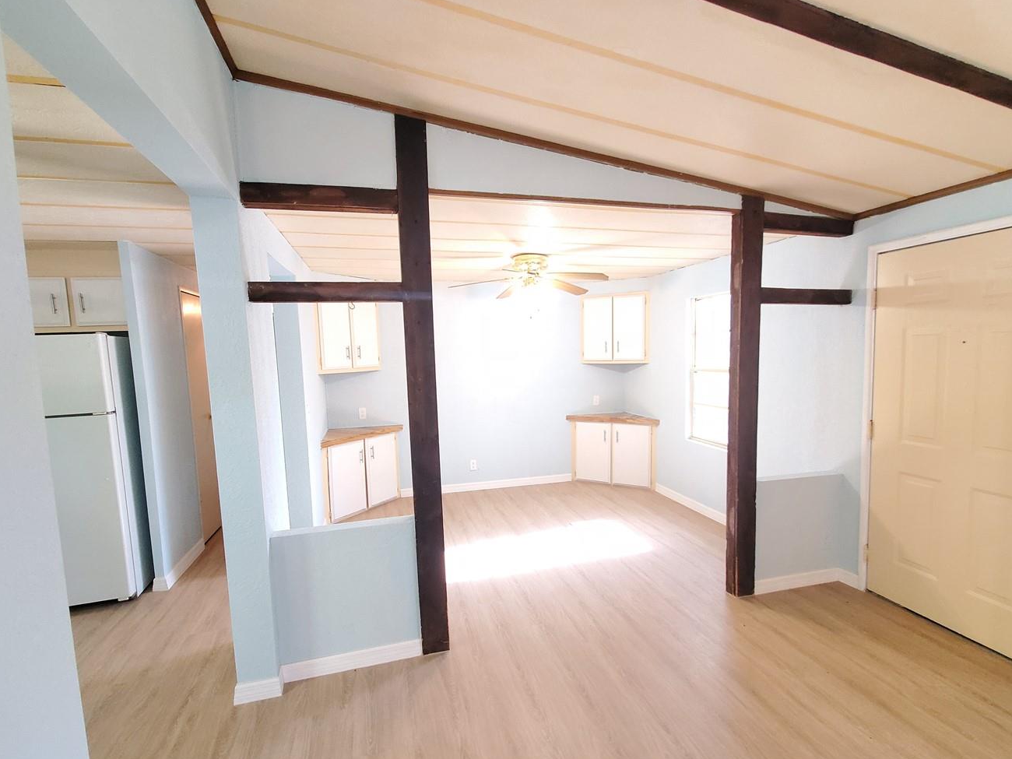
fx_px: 468
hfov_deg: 94.5
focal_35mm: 16
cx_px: 503
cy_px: 401
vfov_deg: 78.0
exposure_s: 1/60
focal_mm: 1.8
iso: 500
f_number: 2.2
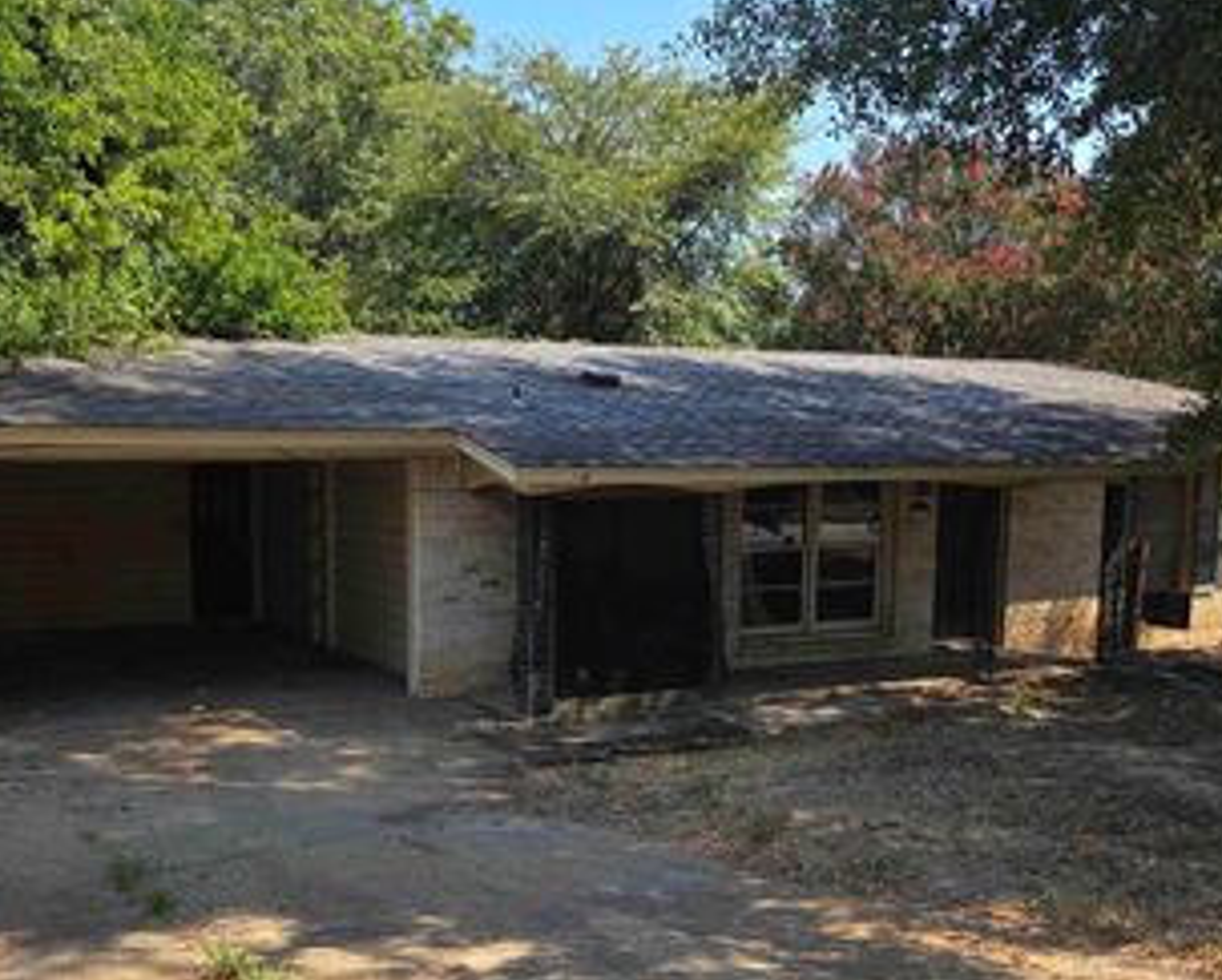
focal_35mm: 37
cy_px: 615
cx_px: 516
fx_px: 1339
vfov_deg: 39.9
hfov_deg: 48.9
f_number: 1.8
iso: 80
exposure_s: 1/1925
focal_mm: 5.4
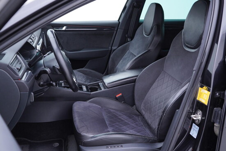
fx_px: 226
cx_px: 113
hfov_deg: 53.1
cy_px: 76
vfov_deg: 36.9
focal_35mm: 36
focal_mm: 24
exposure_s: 1/40
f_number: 2.8
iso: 200
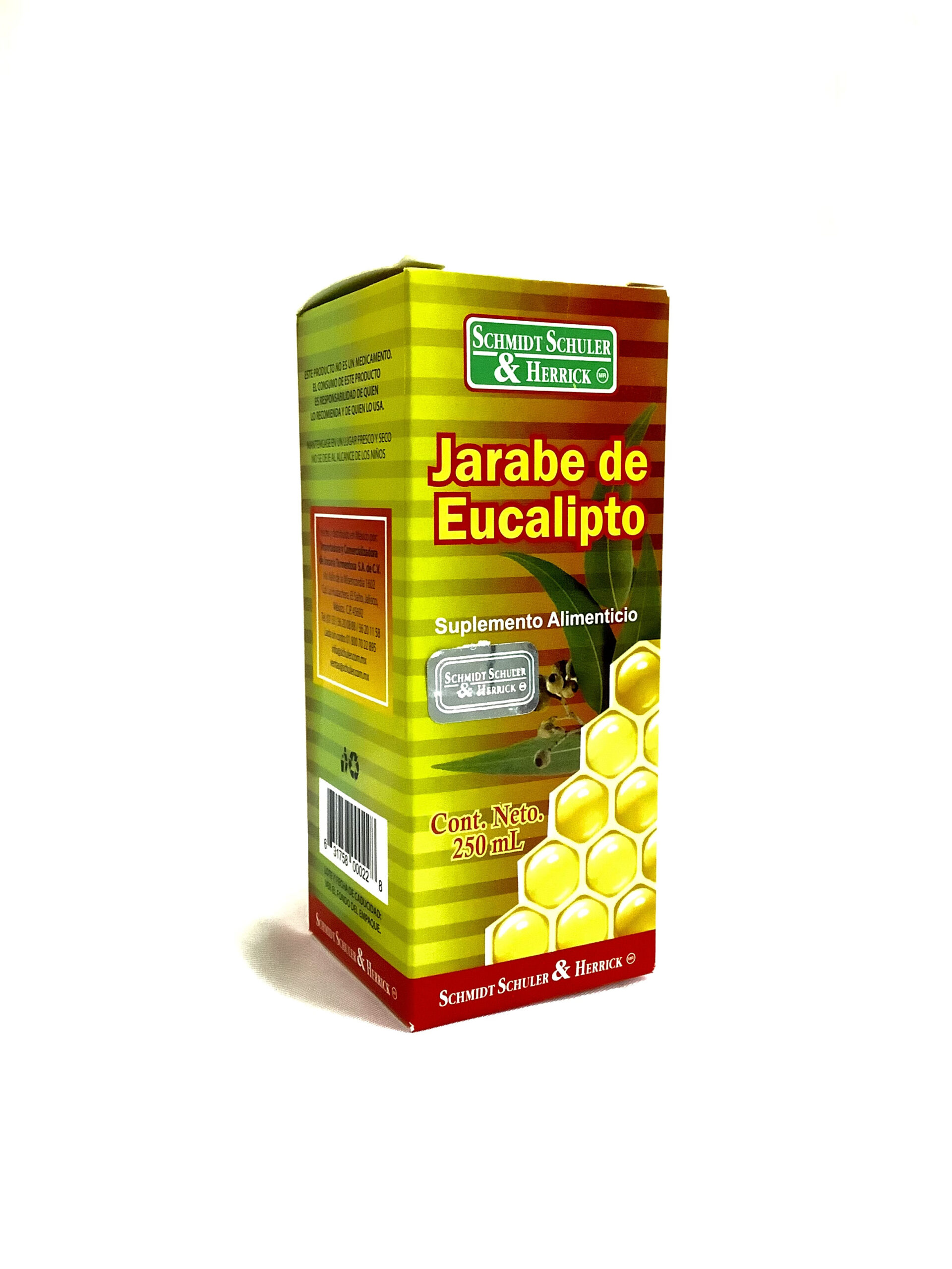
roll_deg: -0.4
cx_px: 476
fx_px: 1137
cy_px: 634
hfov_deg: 45.4
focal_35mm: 31
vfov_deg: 58.4
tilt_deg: -4.5
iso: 320
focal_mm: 3.3
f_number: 2.4
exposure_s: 1/60
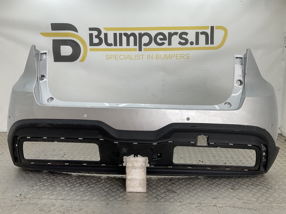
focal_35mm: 29
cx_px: 143
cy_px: 107
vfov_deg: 48.2
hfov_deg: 61.7
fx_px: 240
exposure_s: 1/154
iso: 16
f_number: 1.8
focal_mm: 3
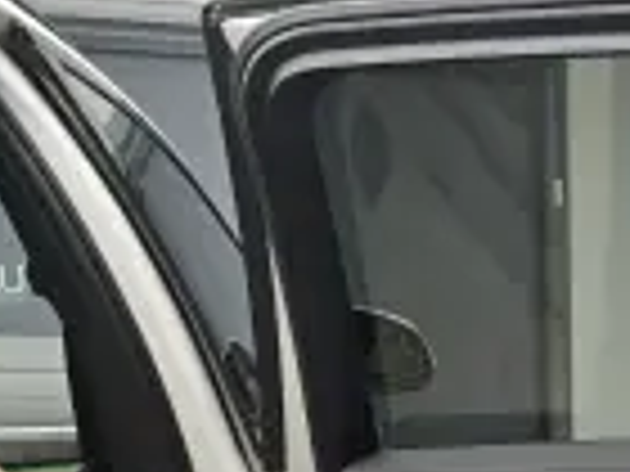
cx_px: 742
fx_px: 1074
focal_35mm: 59
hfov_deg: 28.7
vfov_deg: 23.7
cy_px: 476
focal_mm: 6.3
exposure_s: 1/120
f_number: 1.7
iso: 200
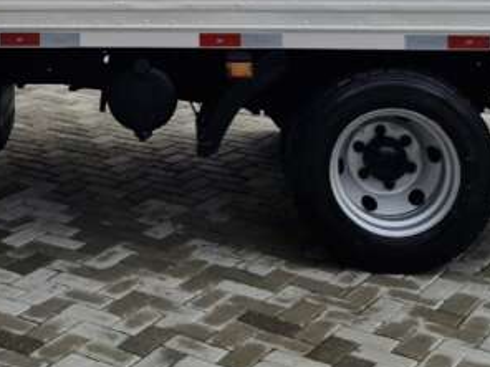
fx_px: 1189
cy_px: -144
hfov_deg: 22.9
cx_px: 79
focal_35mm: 84
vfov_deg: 16.4
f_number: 1.8
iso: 50
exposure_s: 1/946
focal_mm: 5.54
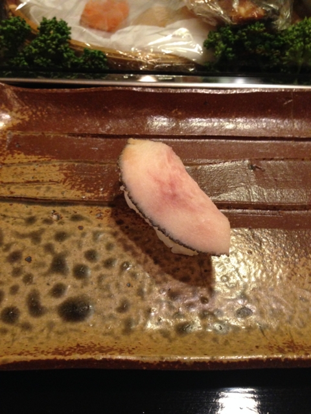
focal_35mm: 33
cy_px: 207
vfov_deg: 55.4
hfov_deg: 42.9
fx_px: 395
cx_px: 156
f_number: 2.4
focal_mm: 4.12
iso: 320
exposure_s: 1/20
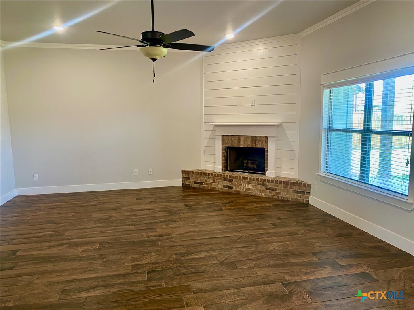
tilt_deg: -6.4
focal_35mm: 26
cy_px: 155
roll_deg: +0.8
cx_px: 207
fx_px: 311
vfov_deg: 53.1
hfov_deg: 67.3
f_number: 1.8
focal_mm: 4.25
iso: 160
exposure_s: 1/60
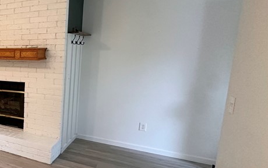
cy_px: 89
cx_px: -28
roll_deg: +0.4
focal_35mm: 33
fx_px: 241
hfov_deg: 44.2
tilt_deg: -9.1
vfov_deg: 38.4
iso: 320
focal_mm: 2.22
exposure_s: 1/120
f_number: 2.2
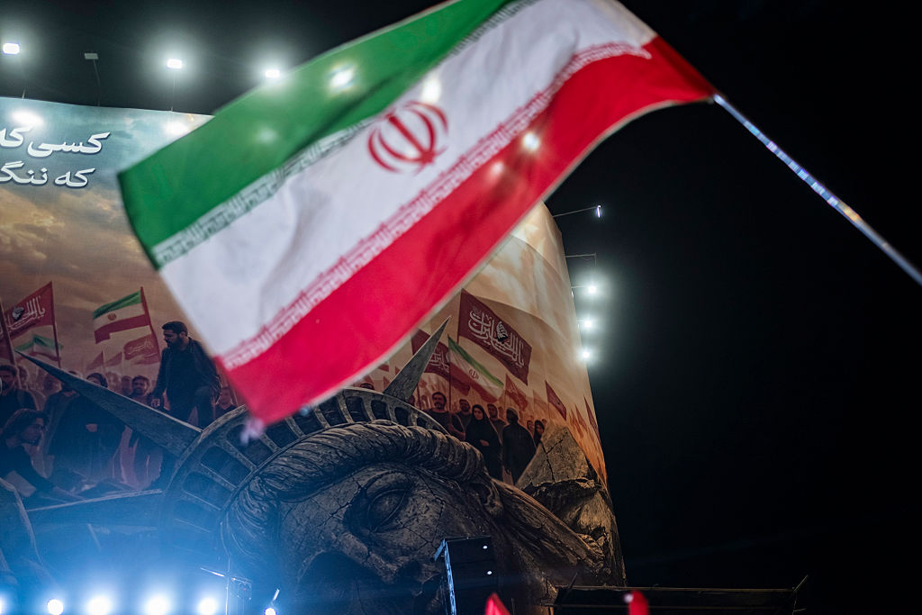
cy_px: 308
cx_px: 461
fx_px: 896
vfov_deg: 37.9
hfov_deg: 54.4
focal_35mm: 35
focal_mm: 23
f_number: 1.4
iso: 640
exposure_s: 1/160
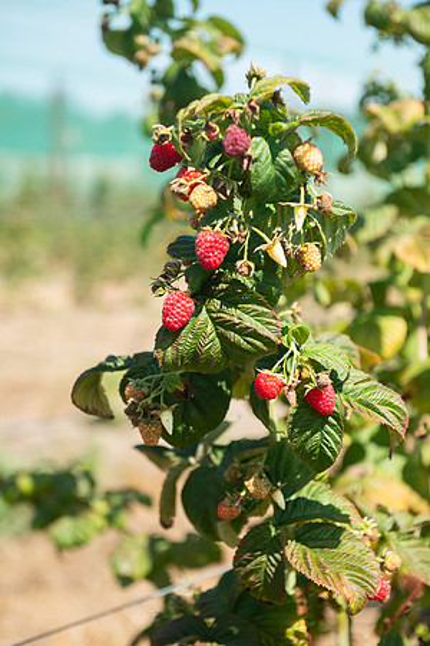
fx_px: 1254
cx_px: 215
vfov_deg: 28.8
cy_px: 323
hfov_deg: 19.5
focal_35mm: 70
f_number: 4
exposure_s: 1/2500
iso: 500
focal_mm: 70
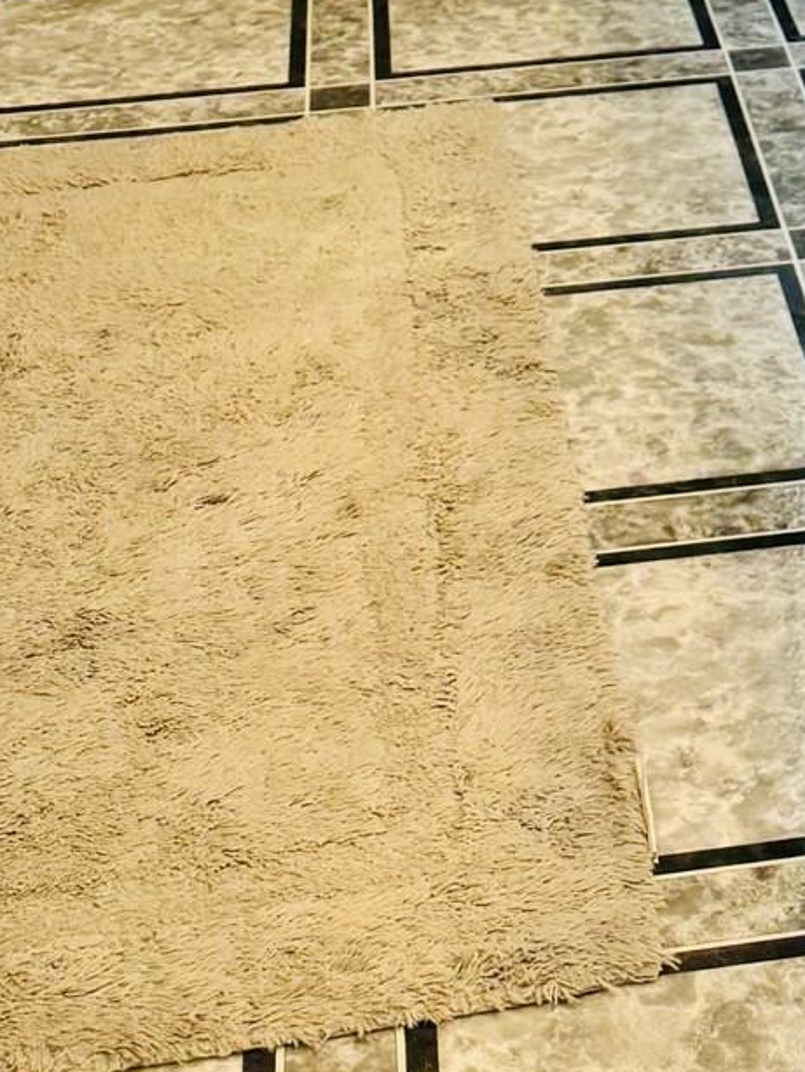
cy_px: -831
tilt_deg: -4.2
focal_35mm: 90
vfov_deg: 17.7
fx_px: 2789
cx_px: 850
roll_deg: +0.7
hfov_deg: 16.0
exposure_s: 1/120
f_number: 1.78
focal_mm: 6.76
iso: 100
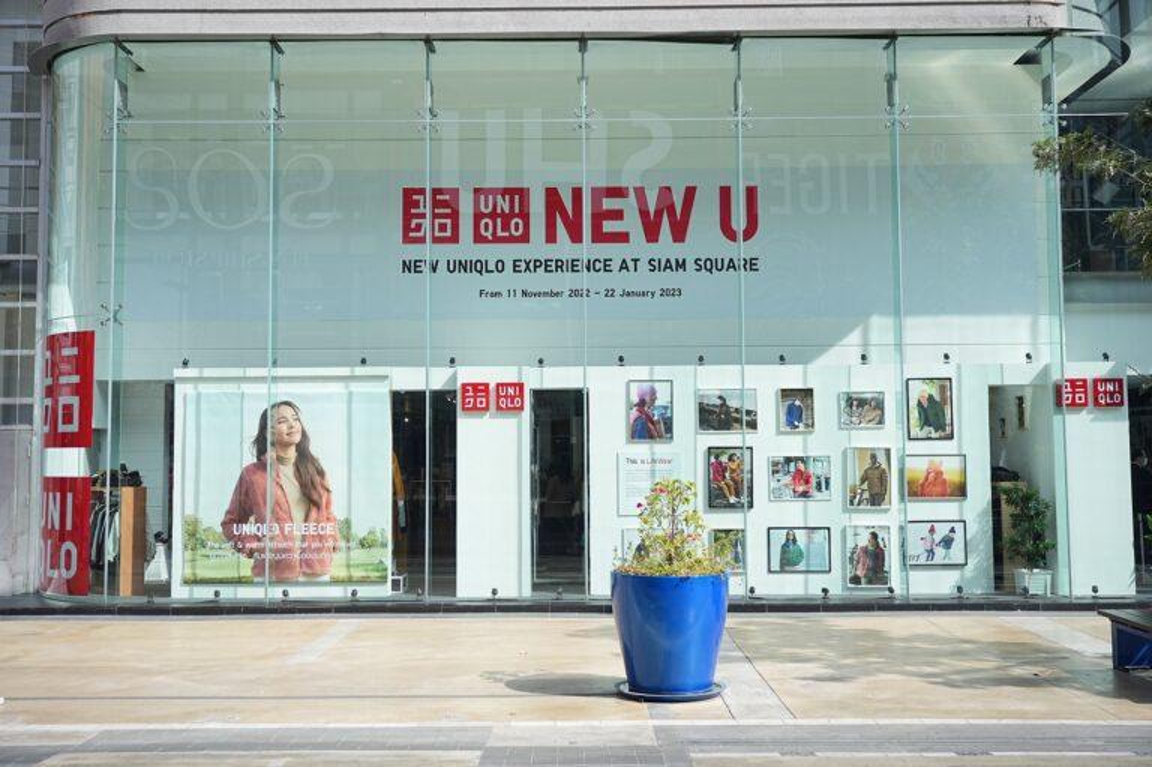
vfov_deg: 35.9
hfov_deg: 51.9
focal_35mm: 37
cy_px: 384
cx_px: 576
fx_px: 1183
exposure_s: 1/1600
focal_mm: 37
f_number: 4
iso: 320
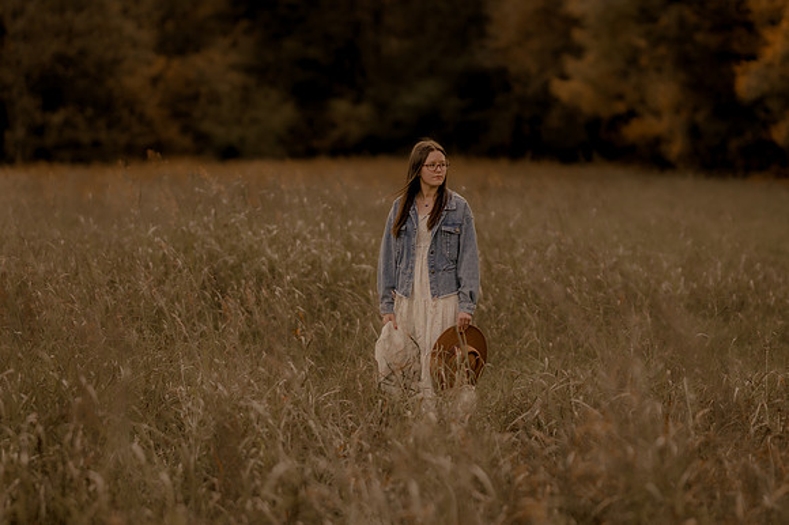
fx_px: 2782
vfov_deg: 10.8
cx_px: 394
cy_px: 262
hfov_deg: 16.1
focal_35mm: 127
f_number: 1.4
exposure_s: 1/3200
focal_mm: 85
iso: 200
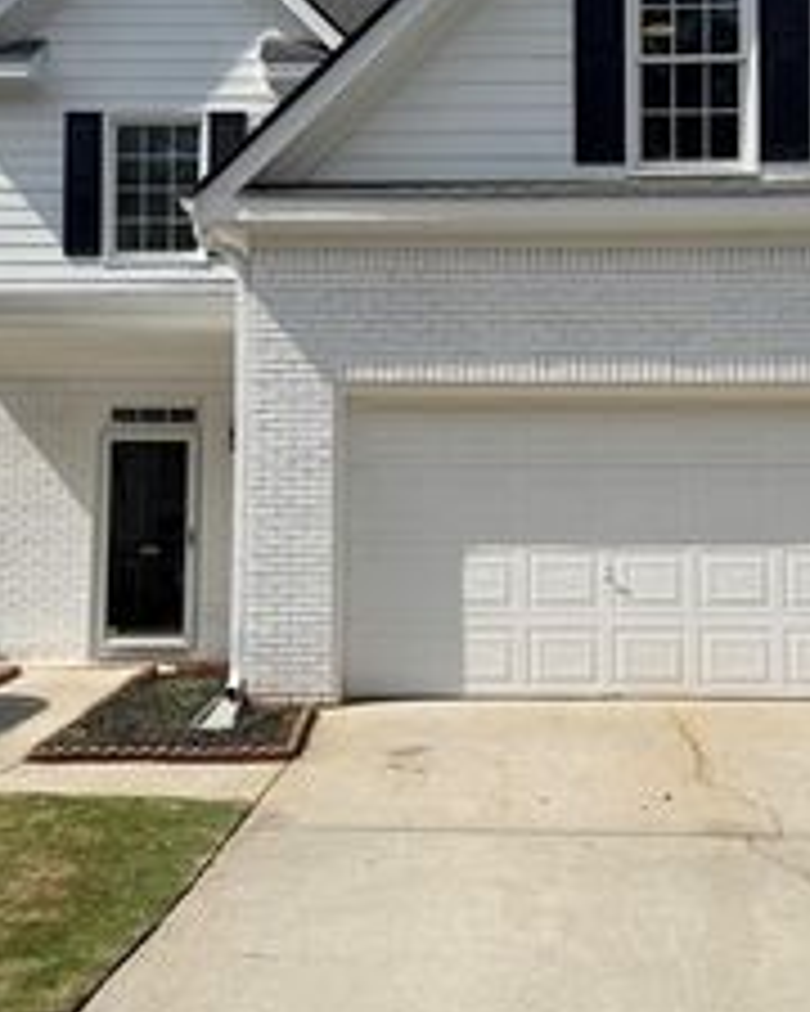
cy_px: 443
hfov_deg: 29.1
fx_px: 1558
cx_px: 468
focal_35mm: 52
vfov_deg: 35.9
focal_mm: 6.76
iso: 80
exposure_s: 1/9091
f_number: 1.78
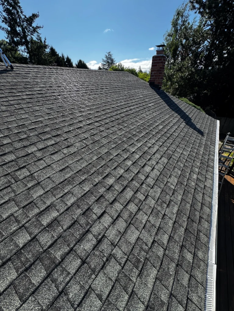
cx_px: 117
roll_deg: +0.8
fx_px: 126
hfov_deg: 85.7
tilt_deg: -31.7
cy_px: 156
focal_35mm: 14
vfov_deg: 102.1
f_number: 2.2
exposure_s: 1/749
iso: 40
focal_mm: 2.22
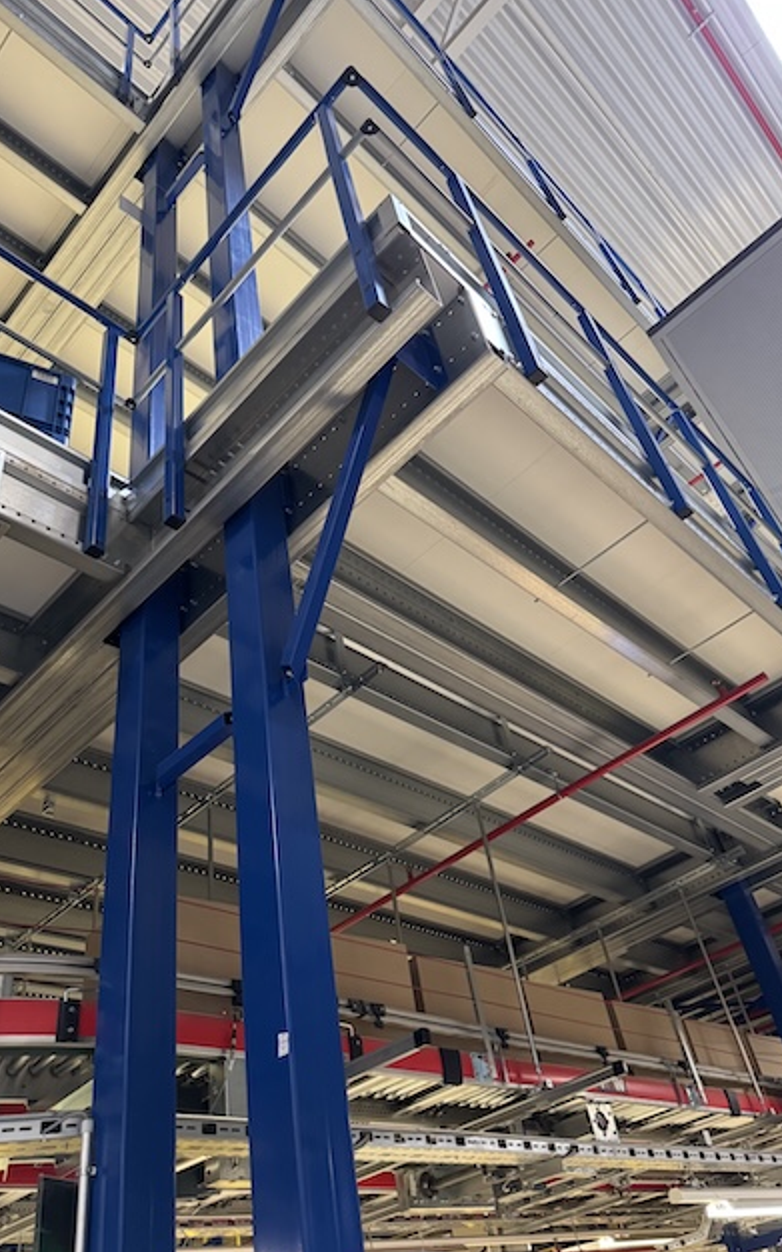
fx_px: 887
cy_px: 636
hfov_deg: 47.6
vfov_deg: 70.4
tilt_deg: +40.3
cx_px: 408
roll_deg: +13.3
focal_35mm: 26
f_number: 1.78
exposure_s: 1/50
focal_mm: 6.76
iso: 500
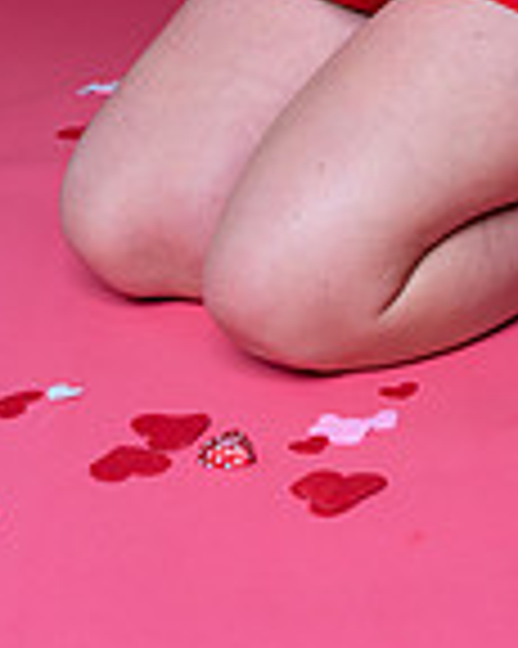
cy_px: -338
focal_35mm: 103
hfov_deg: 14.8
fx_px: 1976
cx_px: 441
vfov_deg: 16.8
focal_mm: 35
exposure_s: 1/160
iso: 100
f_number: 8
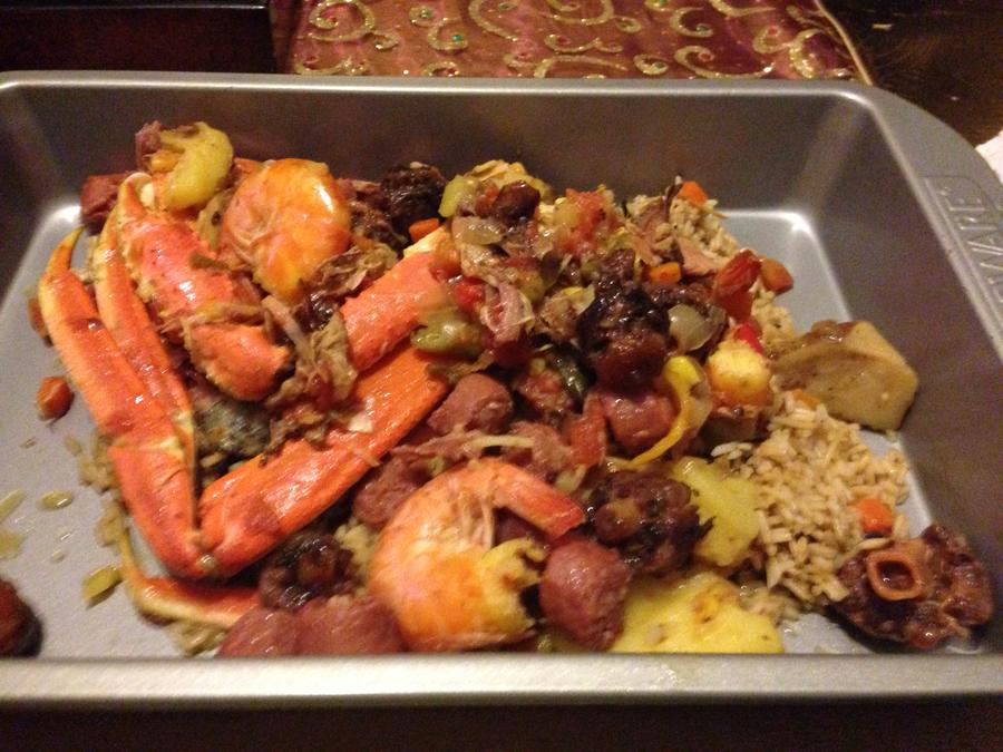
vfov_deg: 42.9
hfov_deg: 55.4
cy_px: 376
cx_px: 502
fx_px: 956
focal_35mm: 33
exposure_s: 1/15
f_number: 2.4
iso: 800
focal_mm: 4.12
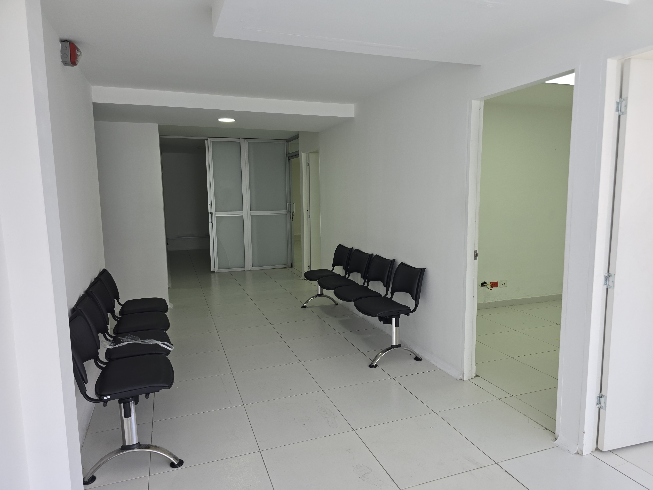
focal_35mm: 23
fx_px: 434
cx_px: 326
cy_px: 245
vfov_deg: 58.9
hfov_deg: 73.9
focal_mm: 6.3
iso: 50
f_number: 1.7
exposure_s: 1/120
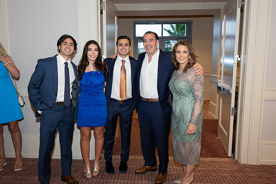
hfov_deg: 65.5
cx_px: 138
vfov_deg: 46.4
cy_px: 92
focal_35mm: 28
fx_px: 215
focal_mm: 28
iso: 800
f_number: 5.6
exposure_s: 1/100
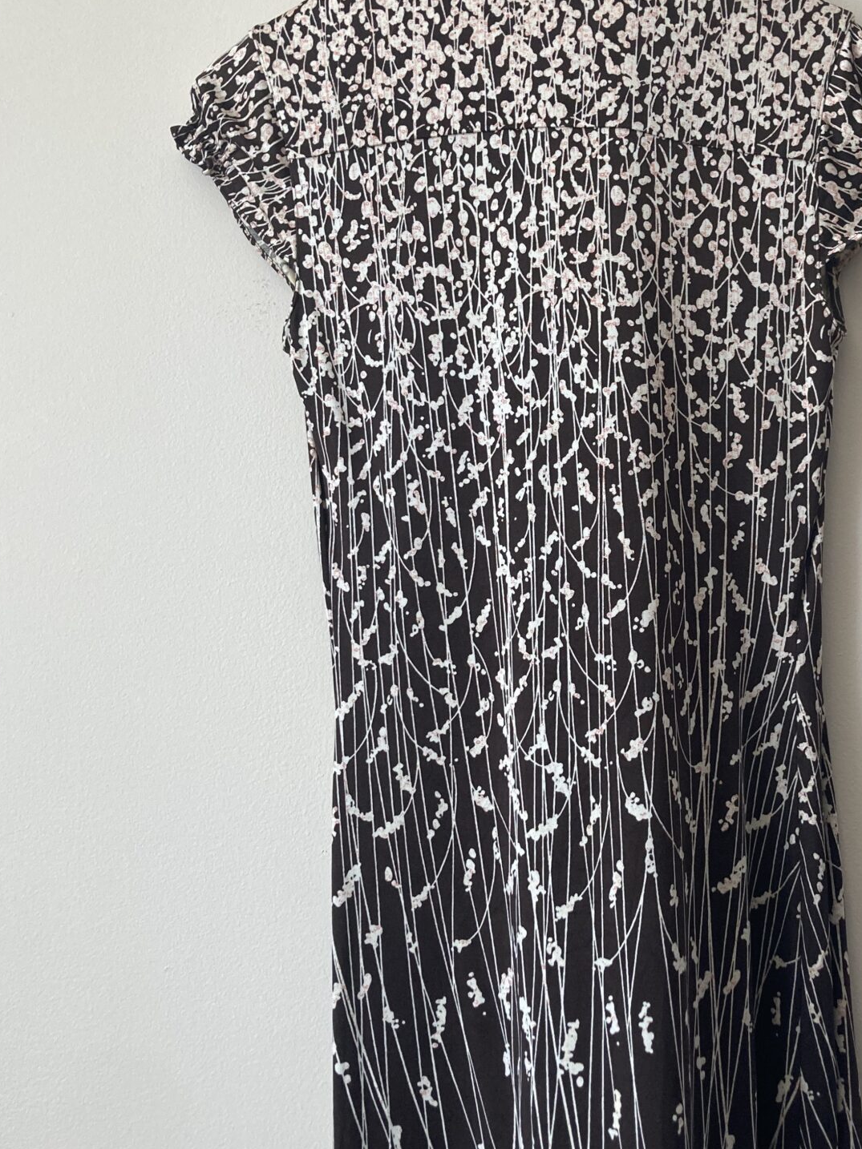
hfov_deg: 35.5
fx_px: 1328
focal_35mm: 40
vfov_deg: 46.7
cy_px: 498
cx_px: 591
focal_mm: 3.99
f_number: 1.8
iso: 80
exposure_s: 1/121
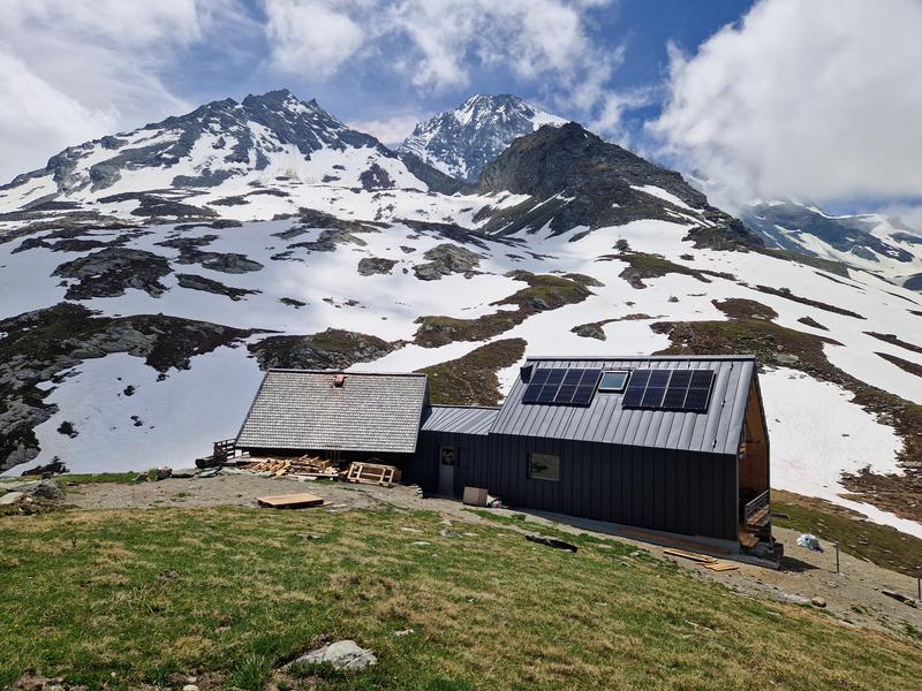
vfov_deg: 58.9
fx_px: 613
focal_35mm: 23
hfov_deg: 73.9
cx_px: 461
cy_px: 346
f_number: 1.8
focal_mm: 5.4
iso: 50
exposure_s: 1/4512
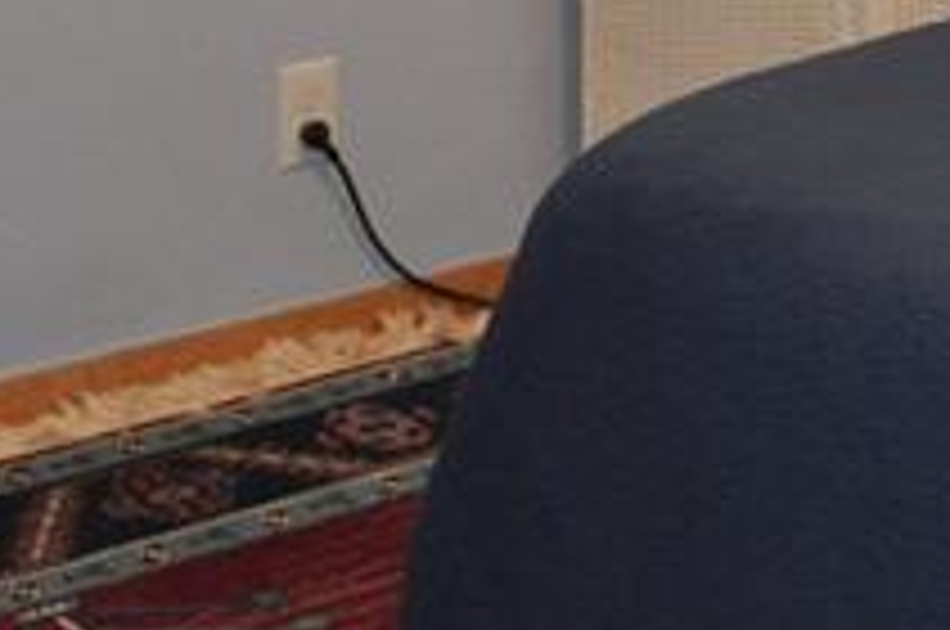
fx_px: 4216
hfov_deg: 12.8
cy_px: -454
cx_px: 864
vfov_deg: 8.3
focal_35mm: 160
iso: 800
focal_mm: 22
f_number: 4
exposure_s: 1/60
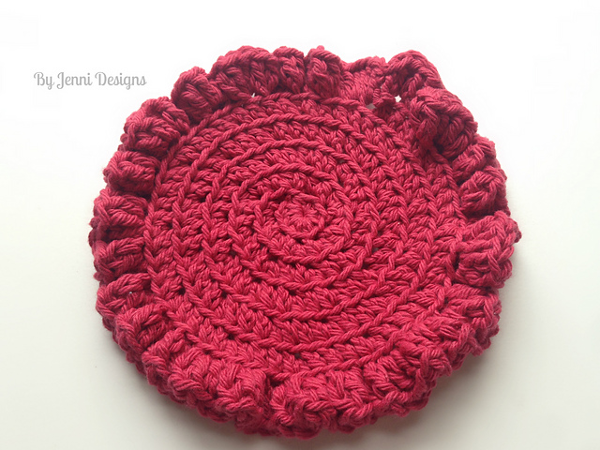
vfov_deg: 42.9
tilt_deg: -70.1
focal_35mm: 33
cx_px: 300
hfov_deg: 55.4
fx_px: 572
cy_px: 225
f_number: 2.4
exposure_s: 1/40
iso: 50
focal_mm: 4.12
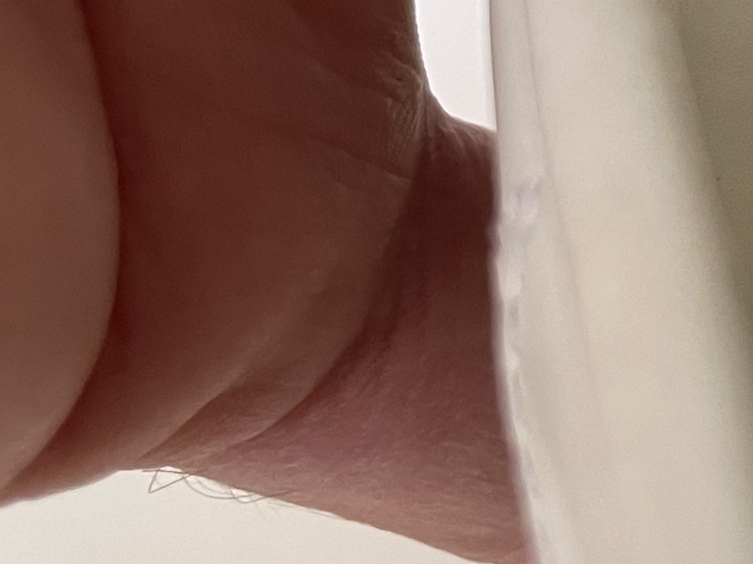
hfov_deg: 15.2
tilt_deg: -43.7
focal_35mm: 109
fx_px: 2370
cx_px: 1432
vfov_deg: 13.4
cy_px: -30
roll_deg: +3.3
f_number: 1.6
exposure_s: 1/95
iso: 125
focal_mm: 4.2
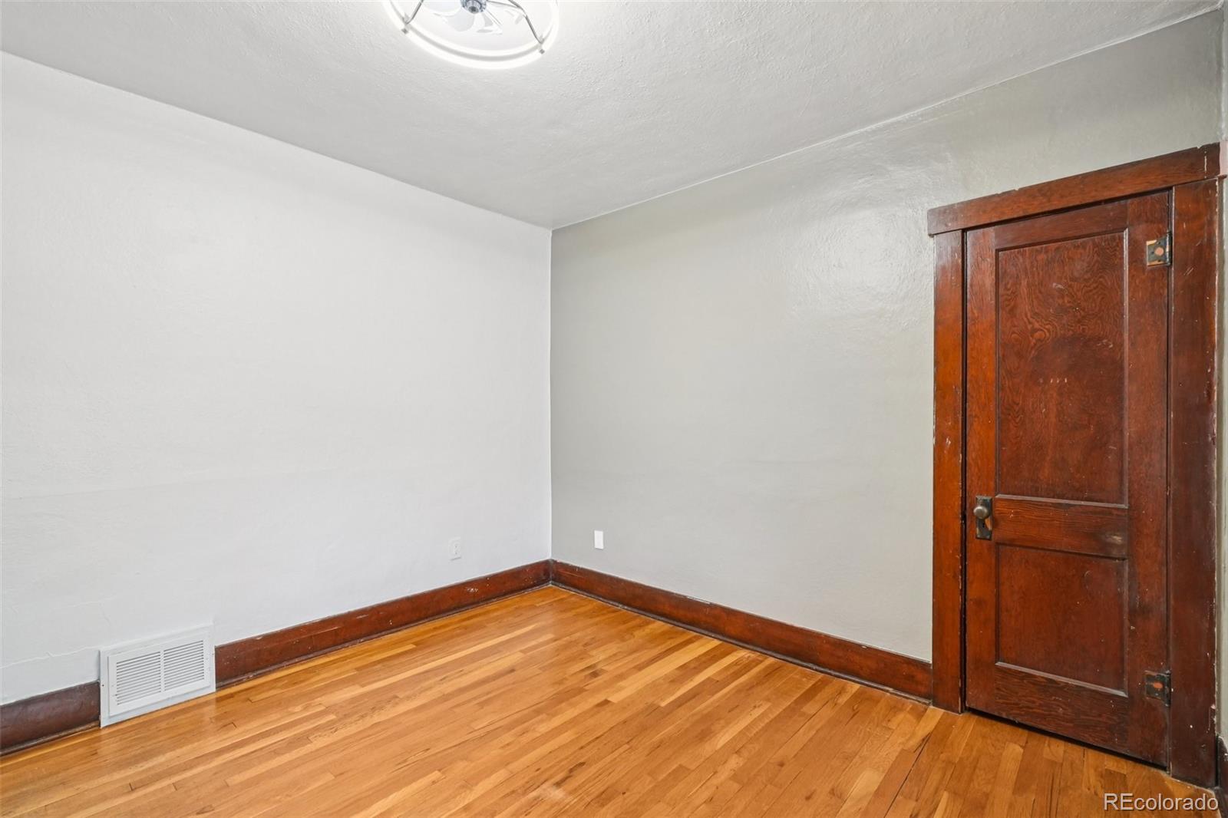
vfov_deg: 73.0
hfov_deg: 96.0
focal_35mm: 16
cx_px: 614
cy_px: 409
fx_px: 552
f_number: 8
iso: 800
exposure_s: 1/2.5
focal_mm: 10.8
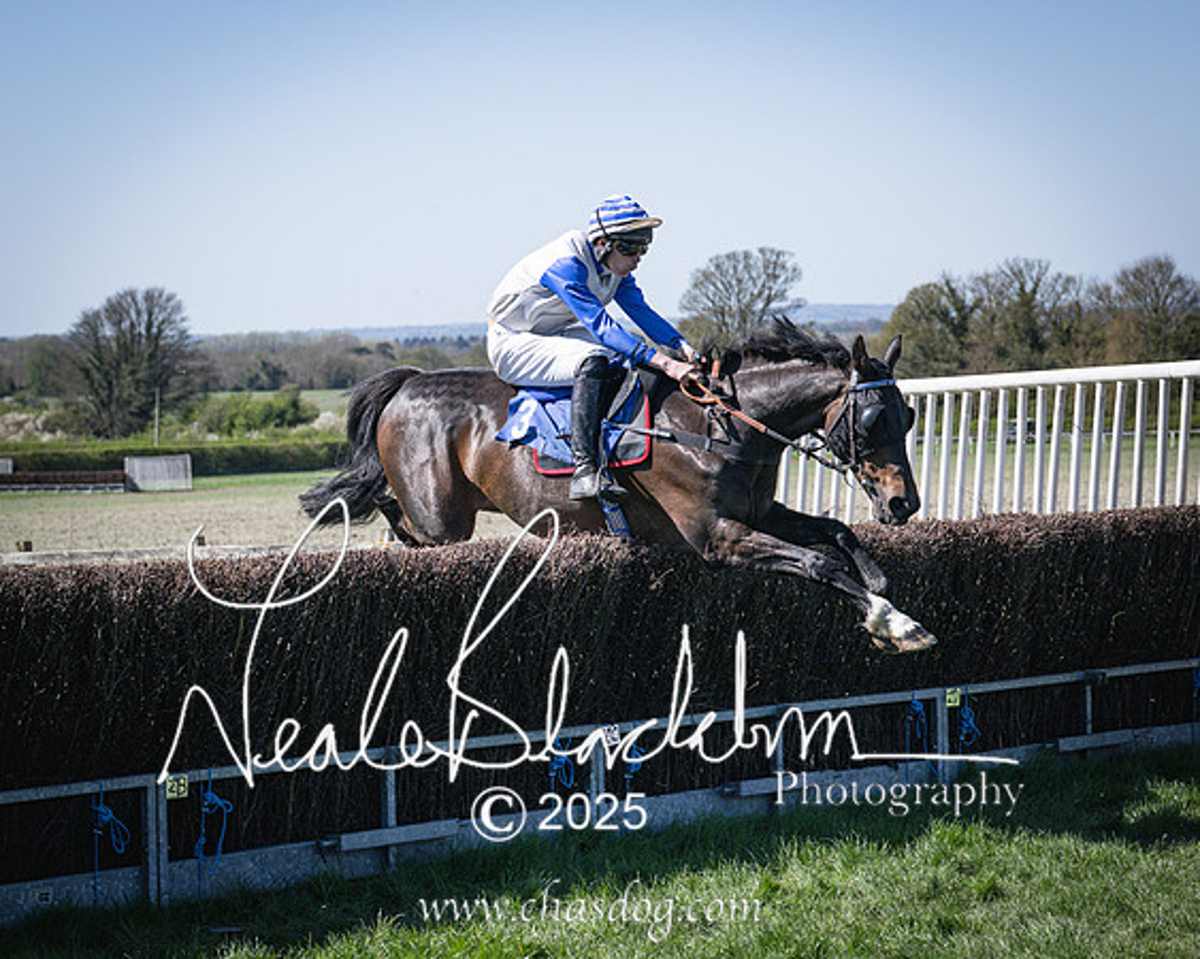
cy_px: 462
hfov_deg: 18.8
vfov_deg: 15.1
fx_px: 3617
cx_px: 605
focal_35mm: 102
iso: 220
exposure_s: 1/2000
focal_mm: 70
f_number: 5
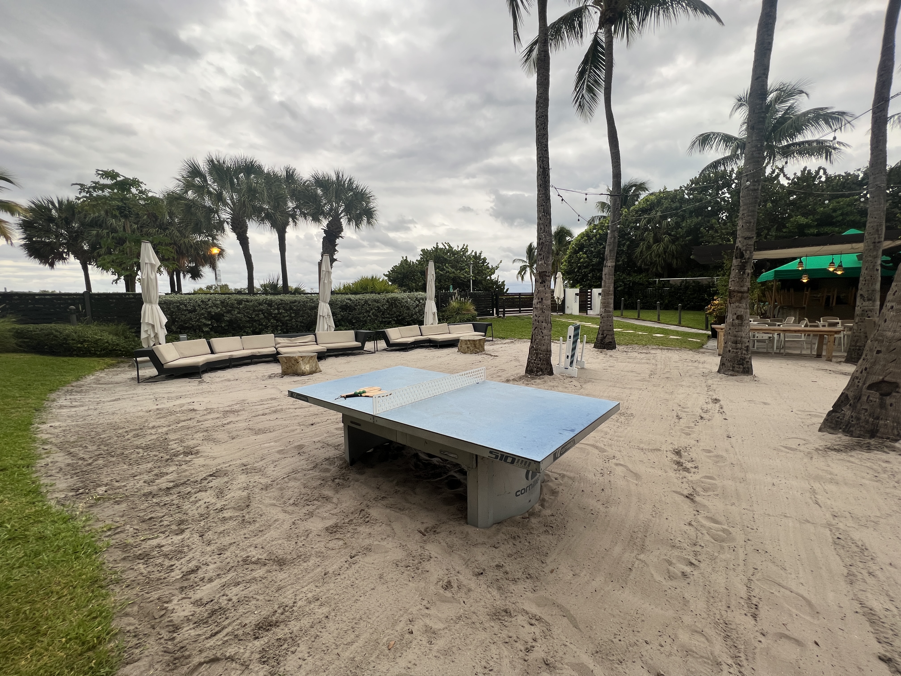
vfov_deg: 89.9
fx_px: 338
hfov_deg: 106.2
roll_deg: +1.0
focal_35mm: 13
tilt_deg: -5.0
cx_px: 450
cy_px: 338
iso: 32
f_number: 1.8
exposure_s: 1/132
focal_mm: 1.57
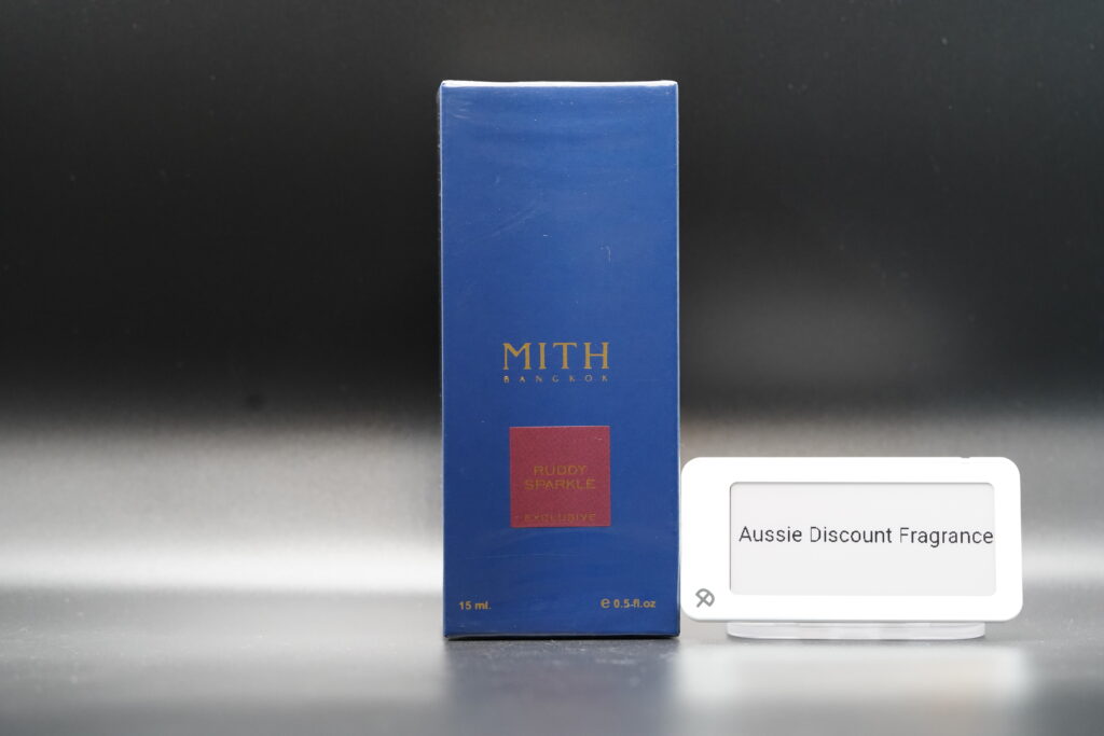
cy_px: 368
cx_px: 552
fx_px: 2760
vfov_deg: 15.2
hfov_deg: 22.6
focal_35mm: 90
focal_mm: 90
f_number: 5
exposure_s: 1/100
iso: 5000
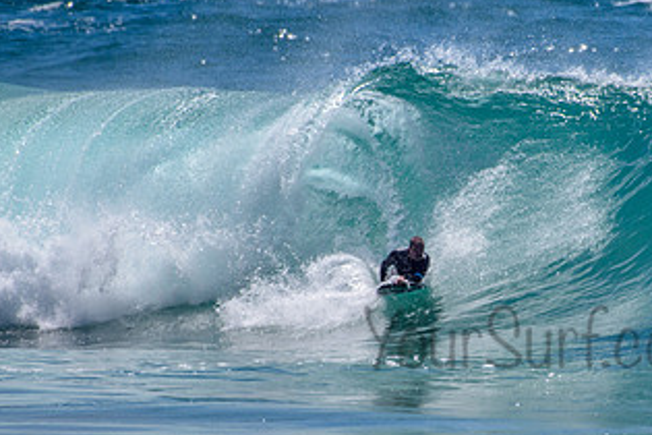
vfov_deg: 1.2
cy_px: 285
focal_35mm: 1127
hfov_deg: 1.8
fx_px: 20410
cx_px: 475
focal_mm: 500
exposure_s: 1/2000
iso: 72
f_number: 5.6
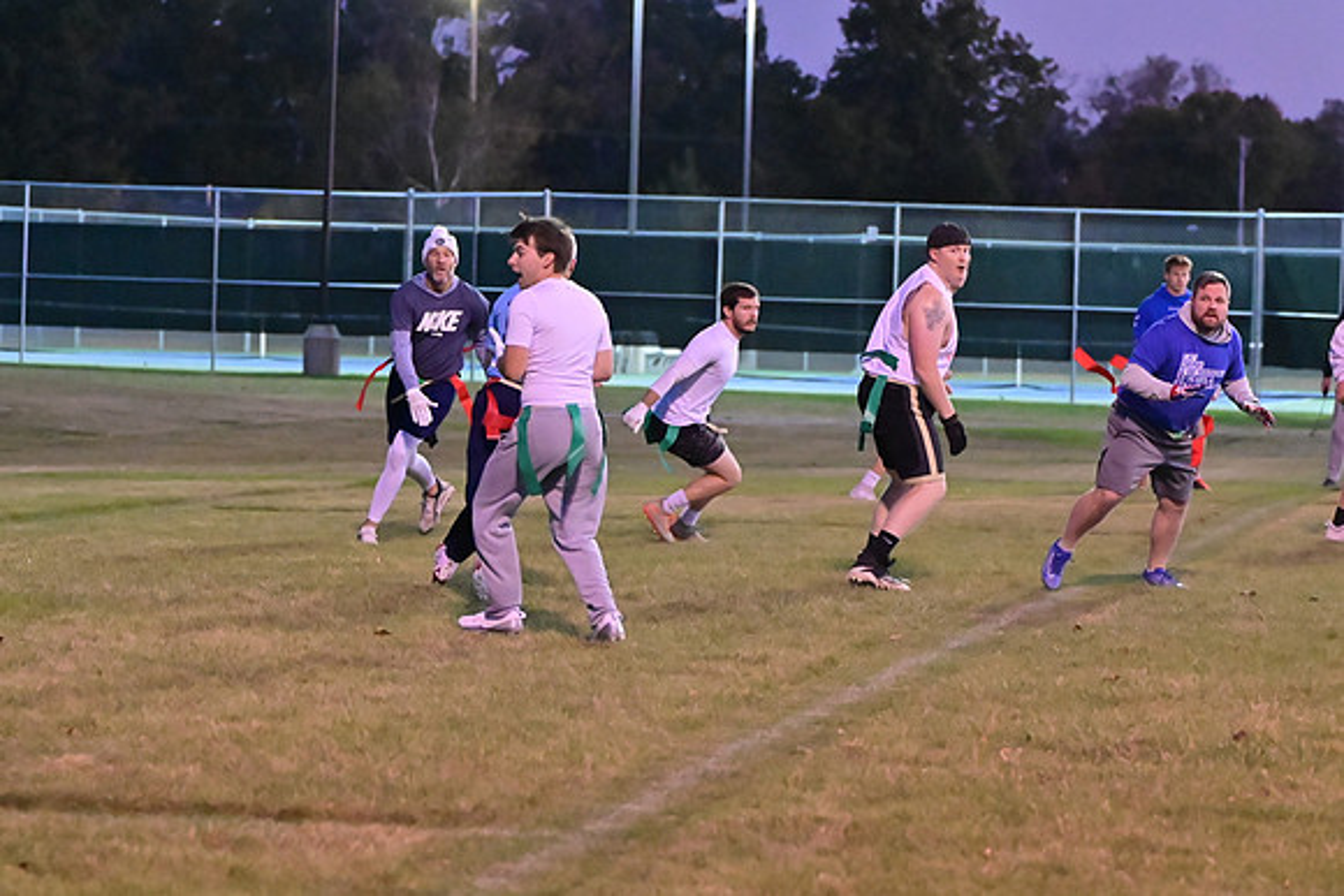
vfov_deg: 9.2
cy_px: 448
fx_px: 5601
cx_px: 672
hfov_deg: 13.7
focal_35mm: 150
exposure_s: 1/500
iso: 6400
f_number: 4
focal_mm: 100
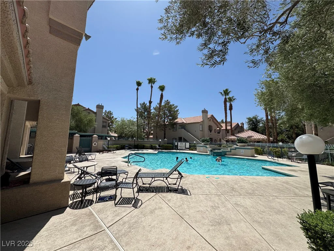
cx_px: 167
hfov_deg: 102.1
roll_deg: -2.1
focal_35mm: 14
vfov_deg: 85.7
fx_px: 135
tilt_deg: +4.6
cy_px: 126
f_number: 2.2
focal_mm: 2.22
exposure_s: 1/3546
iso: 50
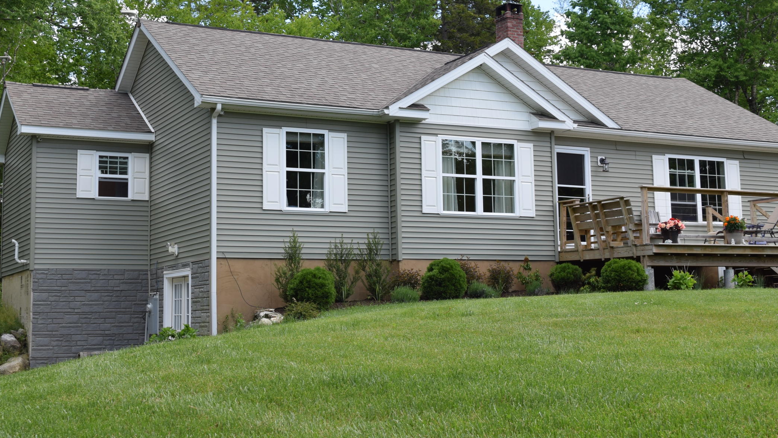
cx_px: 374
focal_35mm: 54
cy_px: 179
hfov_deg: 38.5
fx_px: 1114
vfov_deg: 22.2
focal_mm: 24
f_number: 7.1
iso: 100
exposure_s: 1/160
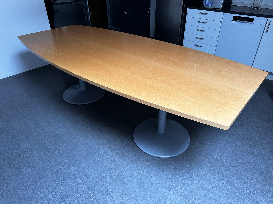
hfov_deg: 71.6
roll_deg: -0.4
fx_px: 189
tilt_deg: -33.0
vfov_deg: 56.8
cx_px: 136
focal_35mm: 24
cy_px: 102
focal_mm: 6.86
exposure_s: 1/68
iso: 250
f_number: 1.78
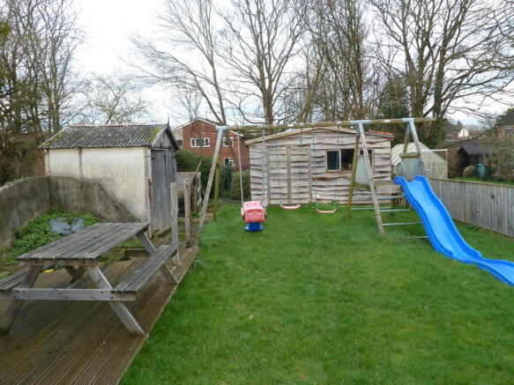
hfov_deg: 69.4
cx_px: 257
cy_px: 192
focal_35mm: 25
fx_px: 371
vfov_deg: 54.9
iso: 80
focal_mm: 4.1
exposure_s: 1/60
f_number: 3.3
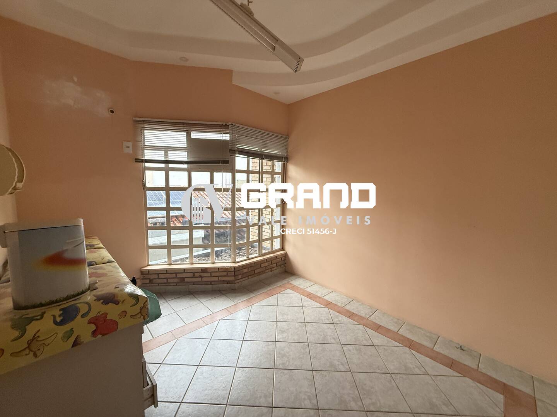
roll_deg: -0.8
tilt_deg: -5.2
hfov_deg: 102.1
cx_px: 278
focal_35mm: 14
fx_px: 225
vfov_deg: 85.7
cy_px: 208
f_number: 2.2
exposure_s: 1/99
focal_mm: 2.22
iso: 320
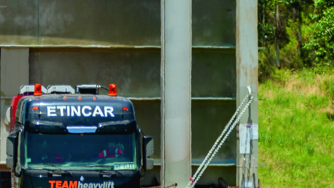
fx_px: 15498
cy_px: -91
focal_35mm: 1750
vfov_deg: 0.7
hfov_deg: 1.2
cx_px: -18
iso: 100
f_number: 6.3
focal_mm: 320
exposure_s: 1/500
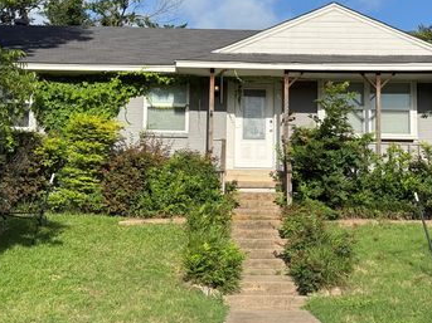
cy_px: 104
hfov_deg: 27.8
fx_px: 873
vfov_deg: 20.9
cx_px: 223
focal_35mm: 70
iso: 64
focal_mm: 6.76
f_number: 1.78
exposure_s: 1/4878
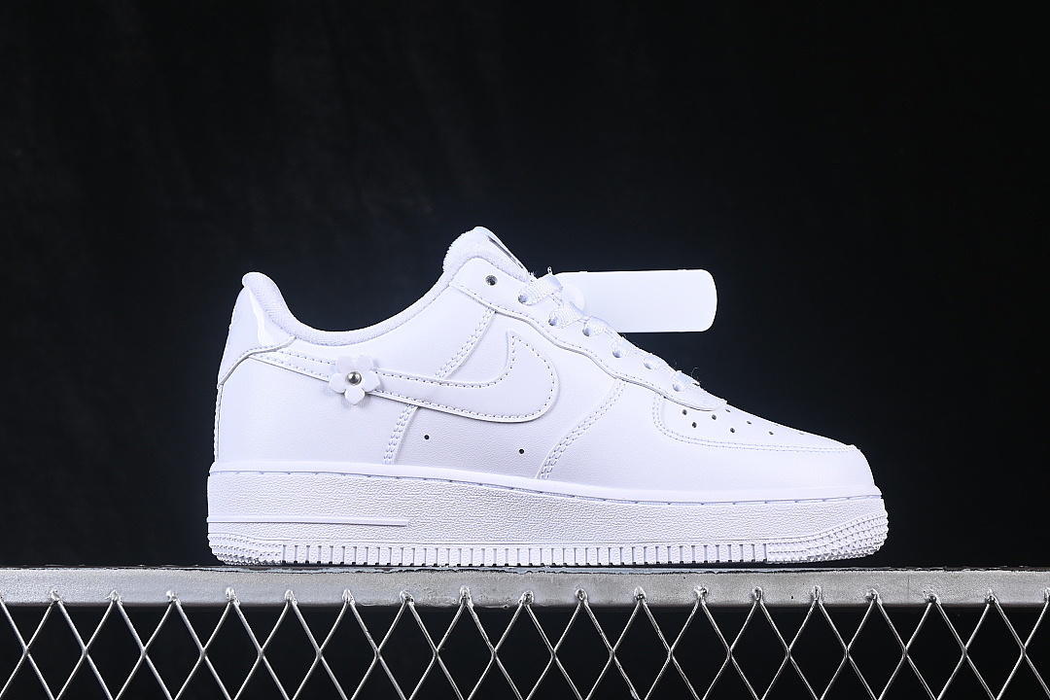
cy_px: 350
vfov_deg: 18.2
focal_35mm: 75
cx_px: 525
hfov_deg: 27.0
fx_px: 2187
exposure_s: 1/100
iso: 160
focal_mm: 50
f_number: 8
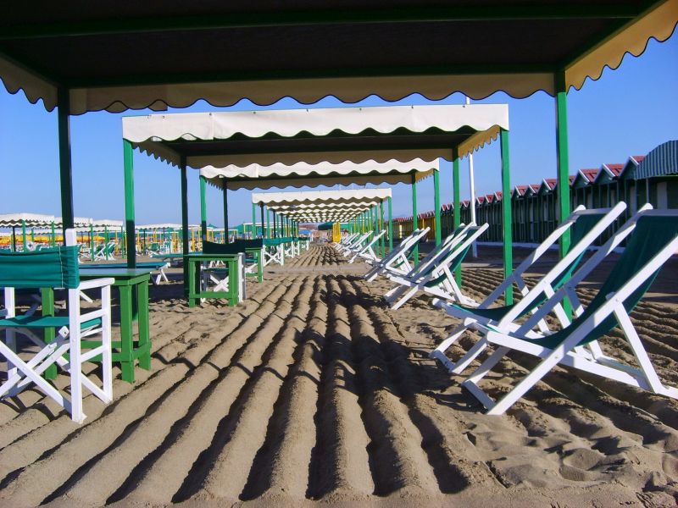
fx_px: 686
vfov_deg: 40.7
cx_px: 339
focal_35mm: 35
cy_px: 254
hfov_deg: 52.6
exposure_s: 1/1000
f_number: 2.8
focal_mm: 5.8
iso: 50
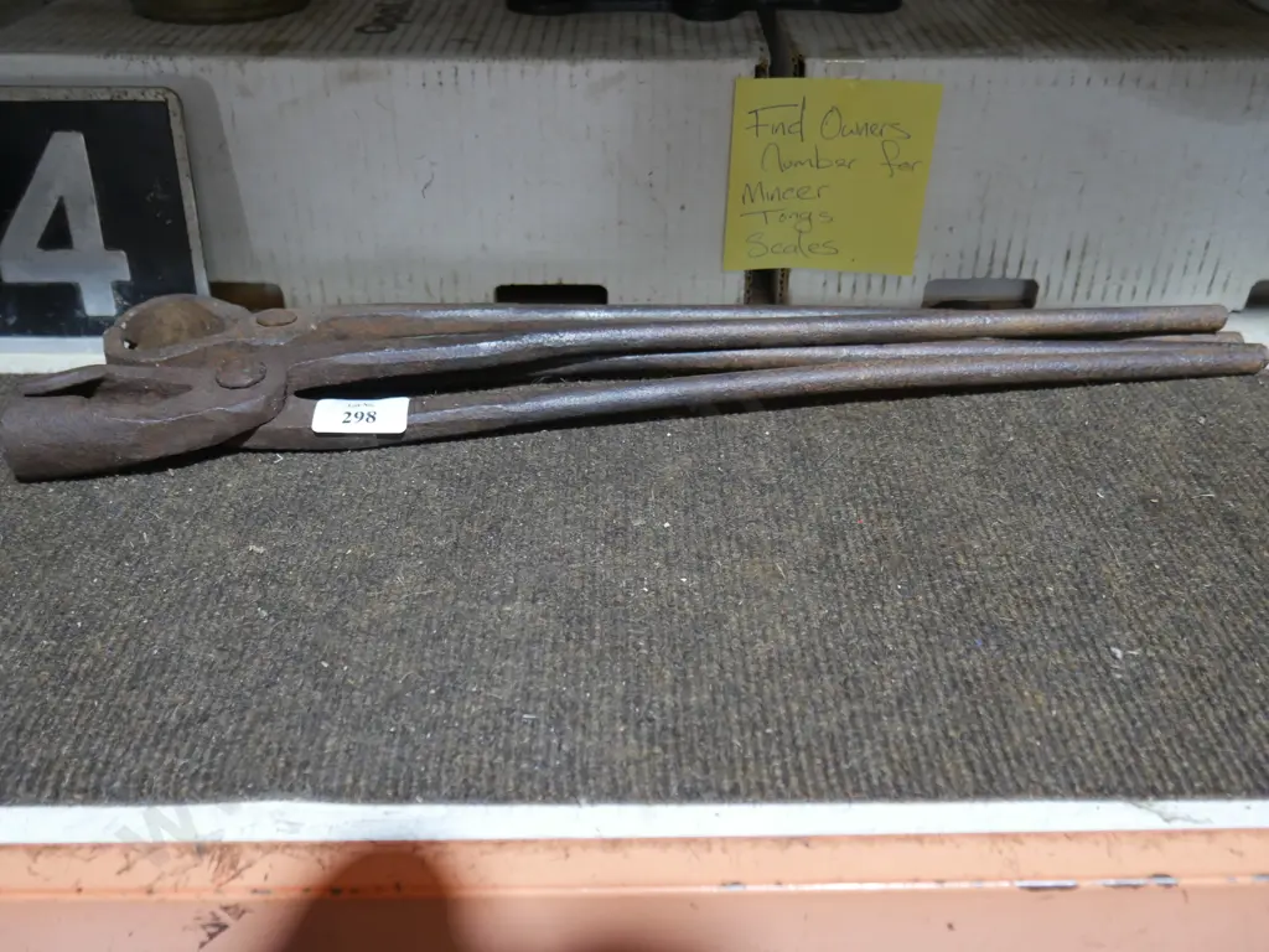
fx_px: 1173
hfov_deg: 56.8
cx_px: 634
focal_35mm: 32
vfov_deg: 44.2
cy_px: 476
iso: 800
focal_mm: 16
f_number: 3.6
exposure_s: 1/60
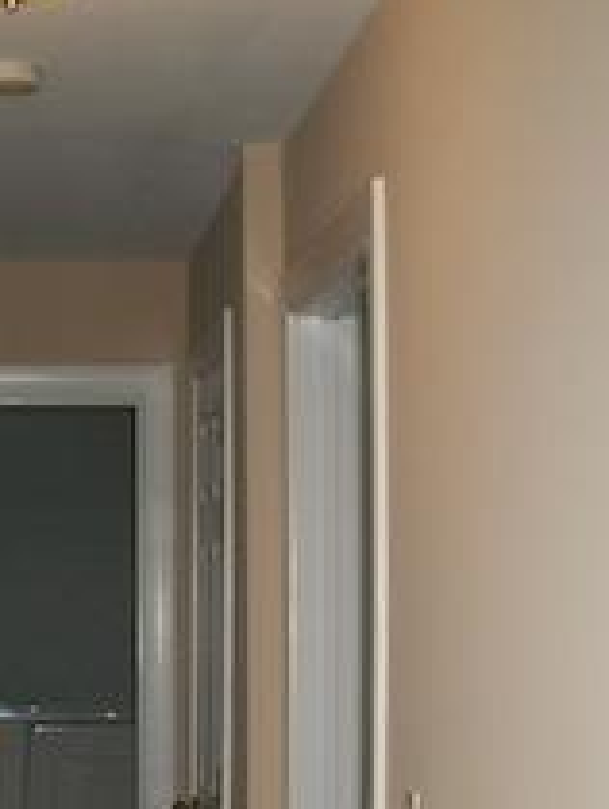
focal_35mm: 80
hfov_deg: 18.0
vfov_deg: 23.9
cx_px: -15
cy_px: 693
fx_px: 1873
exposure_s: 1/125
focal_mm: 6.3
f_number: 3.1
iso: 200
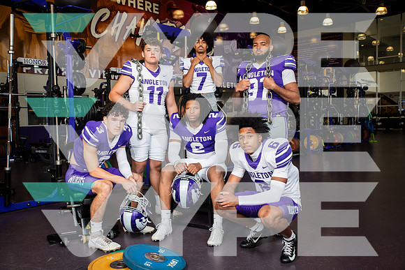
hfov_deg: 55.8
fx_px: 383
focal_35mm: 34
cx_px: 202
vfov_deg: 38.9
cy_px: 135
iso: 800
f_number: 7.1
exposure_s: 1/250
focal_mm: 34
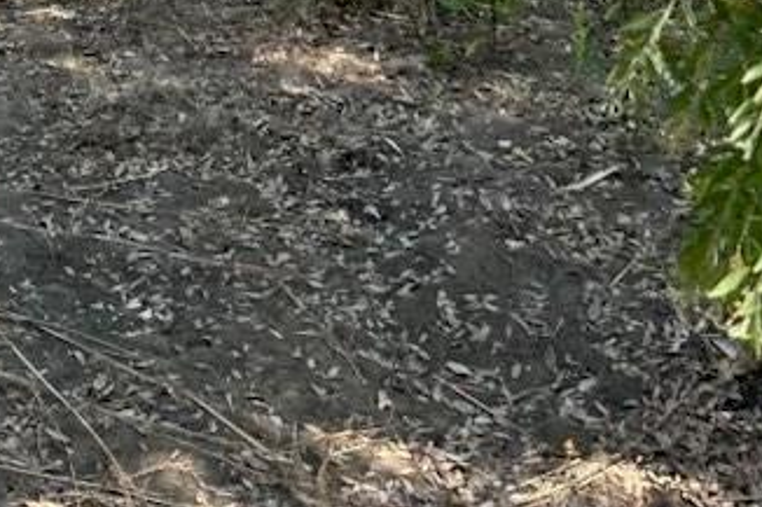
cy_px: -575
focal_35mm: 85
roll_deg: -1.2
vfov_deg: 13.3
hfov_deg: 23.3
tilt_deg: -0.5
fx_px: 1798
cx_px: 82
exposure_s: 1/1029
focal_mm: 5.7
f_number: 1.5
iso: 50
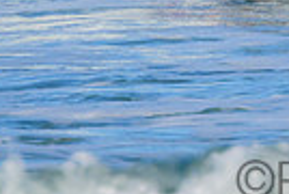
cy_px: -270
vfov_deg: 0.3
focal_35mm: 4220
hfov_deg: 0.5
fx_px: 33953
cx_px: 359
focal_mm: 800
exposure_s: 1/1250
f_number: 11
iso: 1400
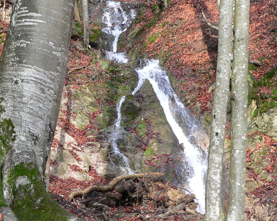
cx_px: 90
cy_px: 57
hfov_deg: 17.6
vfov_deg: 14.1
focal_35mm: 109
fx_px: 893
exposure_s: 1/60
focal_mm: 9.4
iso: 100
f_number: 2.8
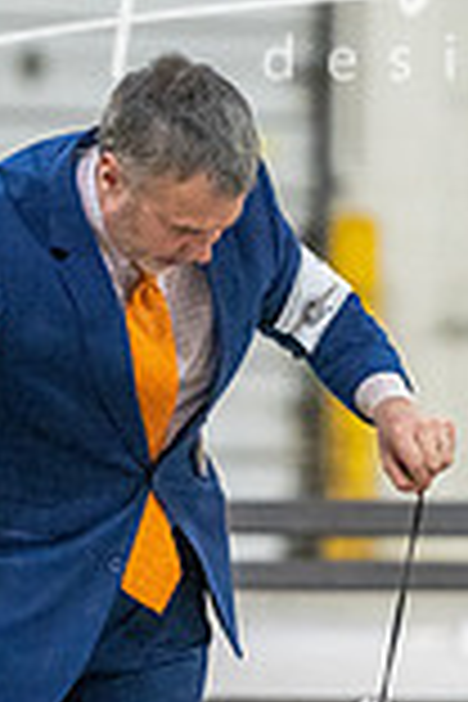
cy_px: 504
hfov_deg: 2.7
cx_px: 148
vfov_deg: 4.0
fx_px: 10042
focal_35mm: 515
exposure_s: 1/400
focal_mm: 178
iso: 6400
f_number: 3.2
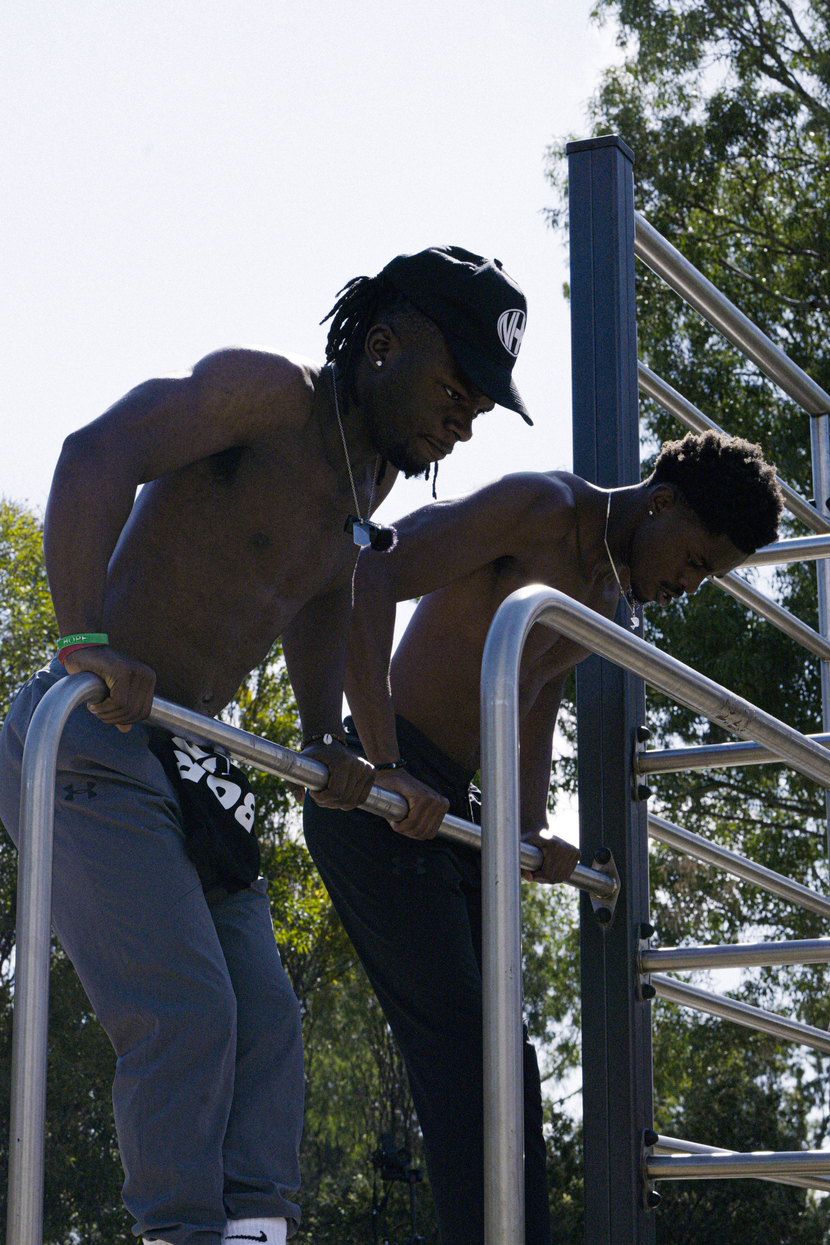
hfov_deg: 16.1
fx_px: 2939
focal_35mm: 85
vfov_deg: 23.9
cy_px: 622
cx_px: 415
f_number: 16
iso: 800
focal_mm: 85
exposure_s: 1/1000
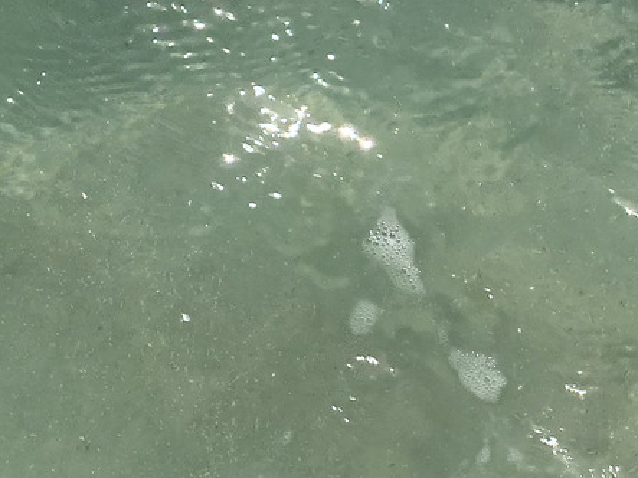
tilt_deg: -42.2
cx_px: -13
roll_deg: +3.9
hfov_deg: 10.4
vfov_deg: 7.8
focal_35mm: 188
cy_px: -193
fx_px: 3464
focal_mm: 6
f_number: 2.4
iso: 16
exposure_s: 1/2825
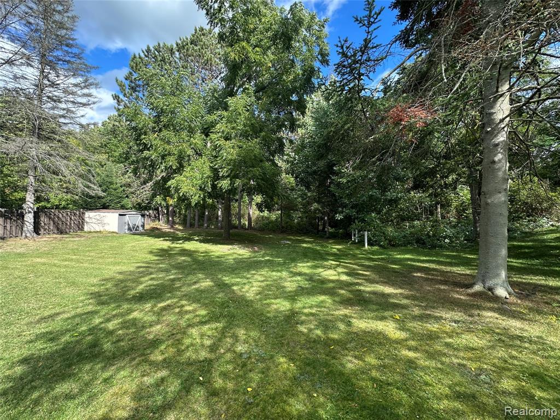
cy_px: 210
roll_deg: -0.4
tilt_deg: +2.2
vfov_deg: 85.7
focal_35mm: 14
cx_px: 280
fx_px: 226
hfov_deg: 102.1
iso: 40
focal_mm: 2.22
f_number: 2.2
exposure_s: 1/292
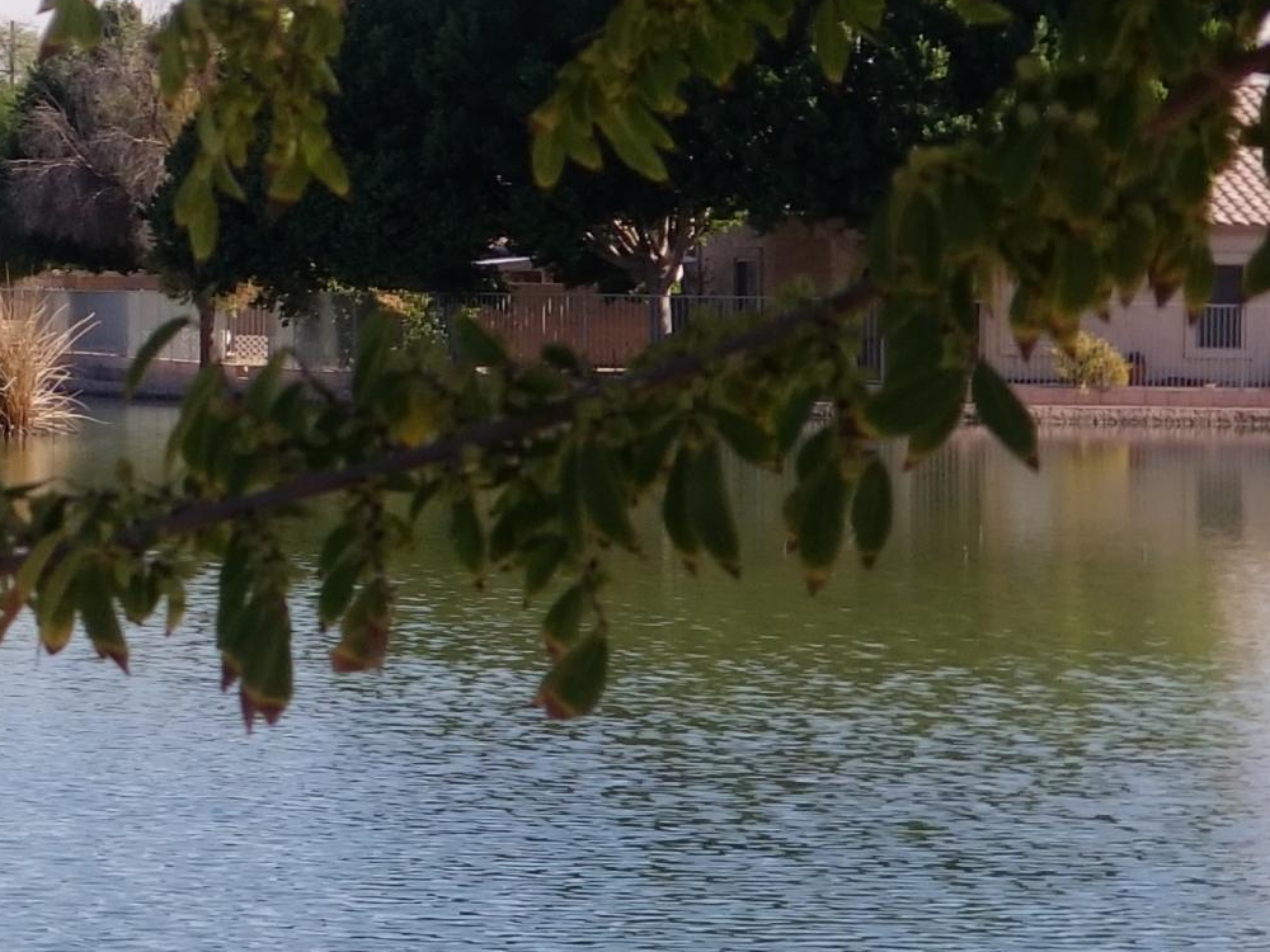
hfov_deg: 12.2
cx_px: -428
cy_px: 29
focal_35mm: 156
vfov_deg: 9.5
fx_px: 5723
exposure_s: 1/734
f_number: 2.4
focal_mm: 6
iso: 25
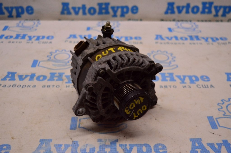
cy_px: 76
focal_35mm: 44
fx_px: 279
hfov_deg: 45.0
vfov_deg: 30.8
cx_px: 116
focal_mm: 29
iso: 1600
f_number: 4.2
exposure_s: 1/400
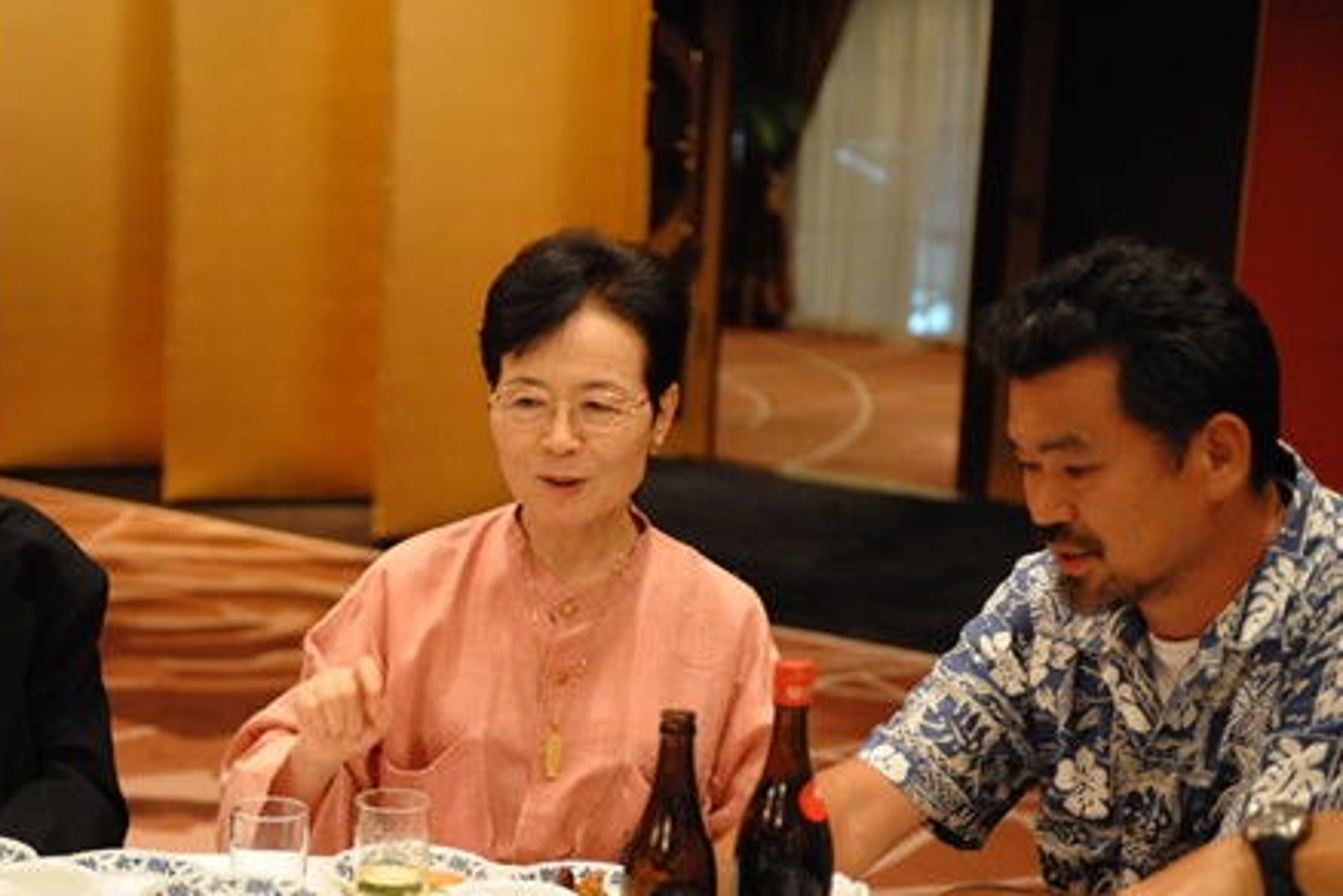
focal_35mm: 73
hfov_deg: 27.6
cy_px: 617
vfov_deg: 18.6
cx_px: 463
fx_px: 2723
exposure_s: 1/125
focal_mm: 50
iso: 4000
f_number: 2.8
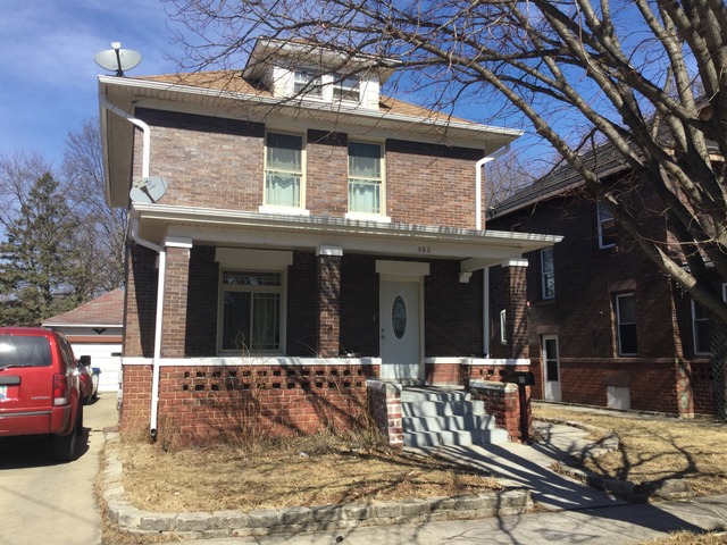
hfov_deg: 58.4
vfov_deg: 45.4
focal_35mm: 31
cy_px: 272
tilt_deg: +6.5
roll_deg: -0.4
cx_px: 364
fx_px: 651
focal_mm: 3.3
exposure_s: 1/1294
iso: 25
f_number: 2.4
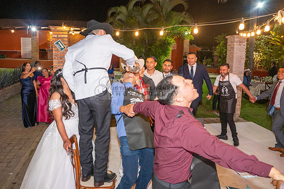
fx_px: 245
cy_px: 87
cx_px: 137
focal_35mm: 31
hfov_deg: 60.2
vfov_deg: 42.3
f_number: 5
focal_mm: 28
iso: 2500
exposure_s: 1/80
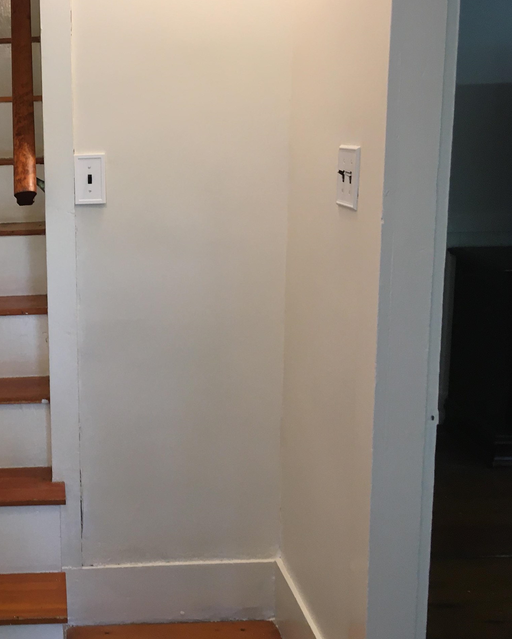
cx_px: 20
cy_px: 287
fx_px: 871
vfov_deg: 40.3
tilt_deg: -10.3
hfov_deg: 30.8
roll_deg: +1.1
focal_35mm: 46
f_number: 2.2
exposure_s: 1/30
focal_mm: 4.15
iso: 64
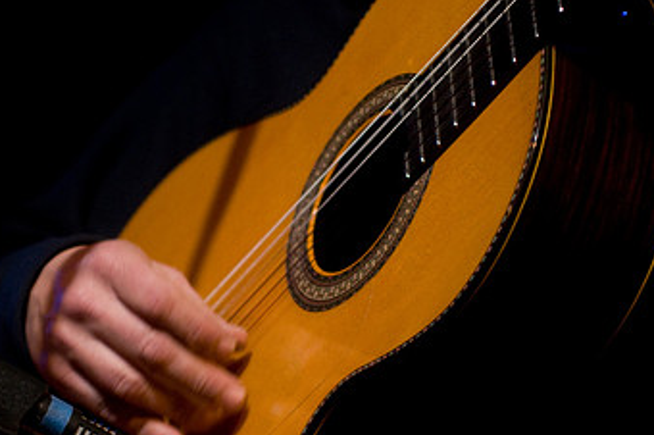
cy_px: 288
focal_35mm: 179
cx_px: 237
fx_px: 3249
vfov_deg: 7.7
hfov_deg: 11.5
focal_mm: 70
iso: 800
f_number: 2.8
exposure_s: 1/80
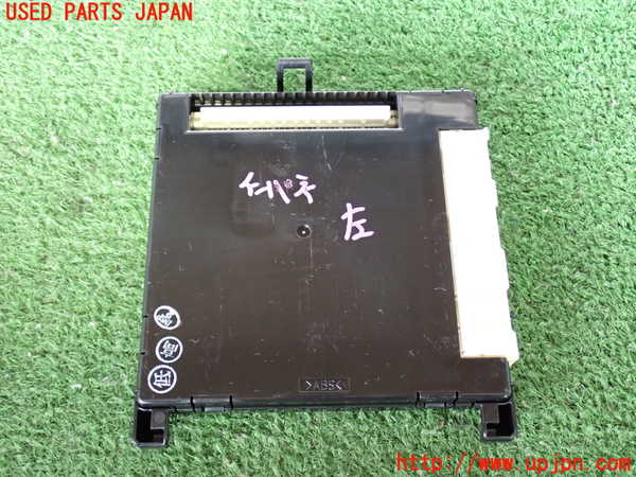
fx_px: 753
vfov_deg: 35.1
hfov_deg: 45.8
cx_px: 318
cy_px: 238
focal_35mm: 41
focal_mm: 7.31
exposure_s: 1/30
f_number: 2.8
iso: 800
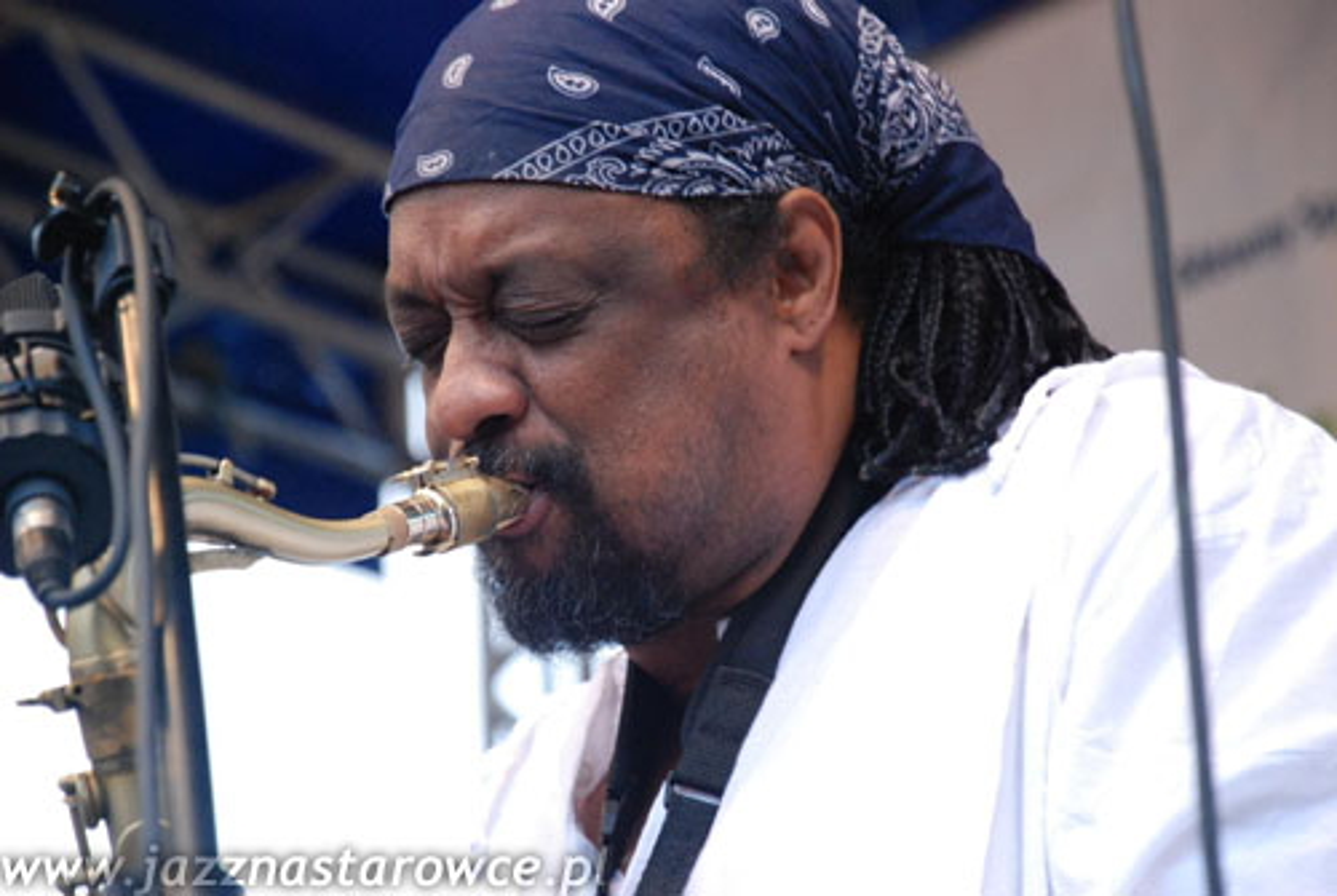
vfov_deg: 8.7
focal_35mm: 158
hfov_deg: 13.0
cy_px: 448
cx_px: 668
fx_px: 5858
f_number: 5.6
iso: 1250
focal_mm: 105
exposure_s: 1/50
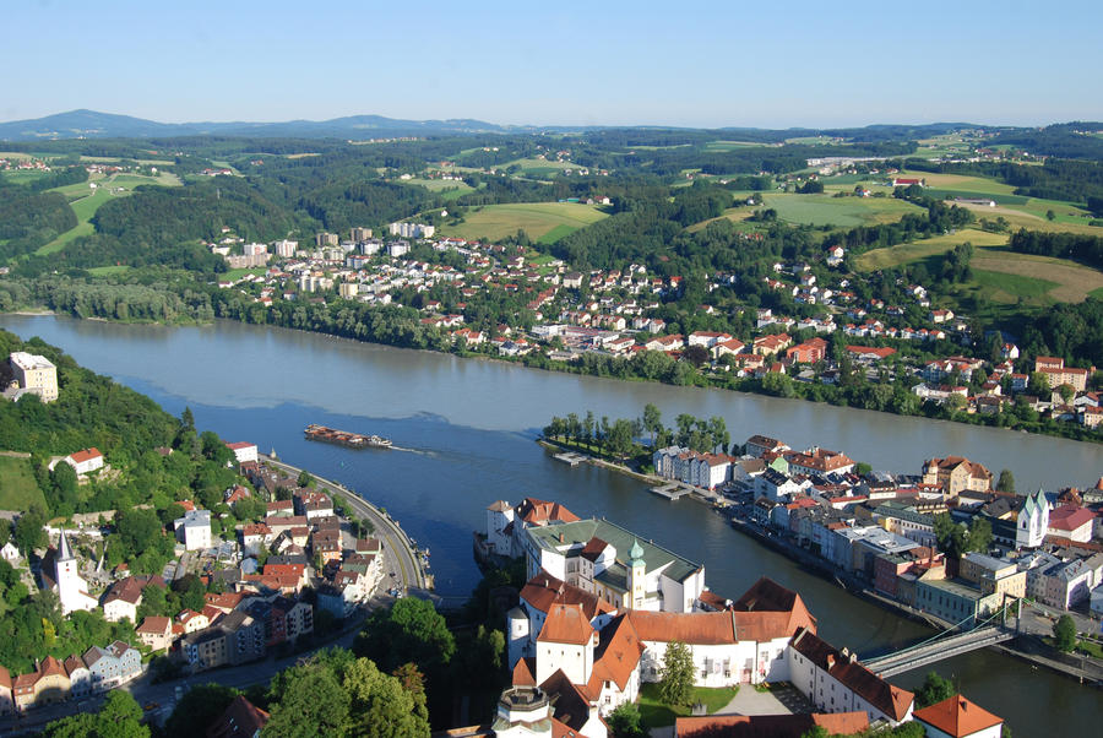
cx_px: 552
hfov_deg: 49.5
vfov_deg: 34.3
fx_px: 1196
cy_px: 369
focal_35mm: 39
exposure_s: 1/200
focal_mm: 26
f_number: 10
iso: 200
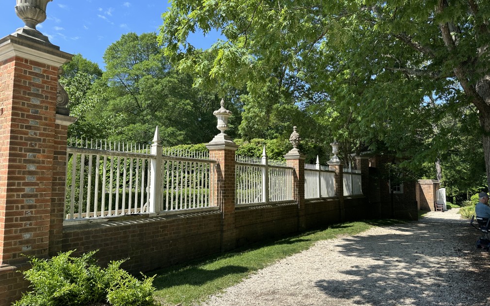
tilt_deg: +5.0
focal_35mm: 26
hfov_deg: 70.4
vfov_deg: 47.6
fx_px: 347
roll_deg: -0.4
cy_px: 149
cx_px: 248
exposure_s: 1/1845
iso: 80
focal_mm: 6.86
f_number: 1.78
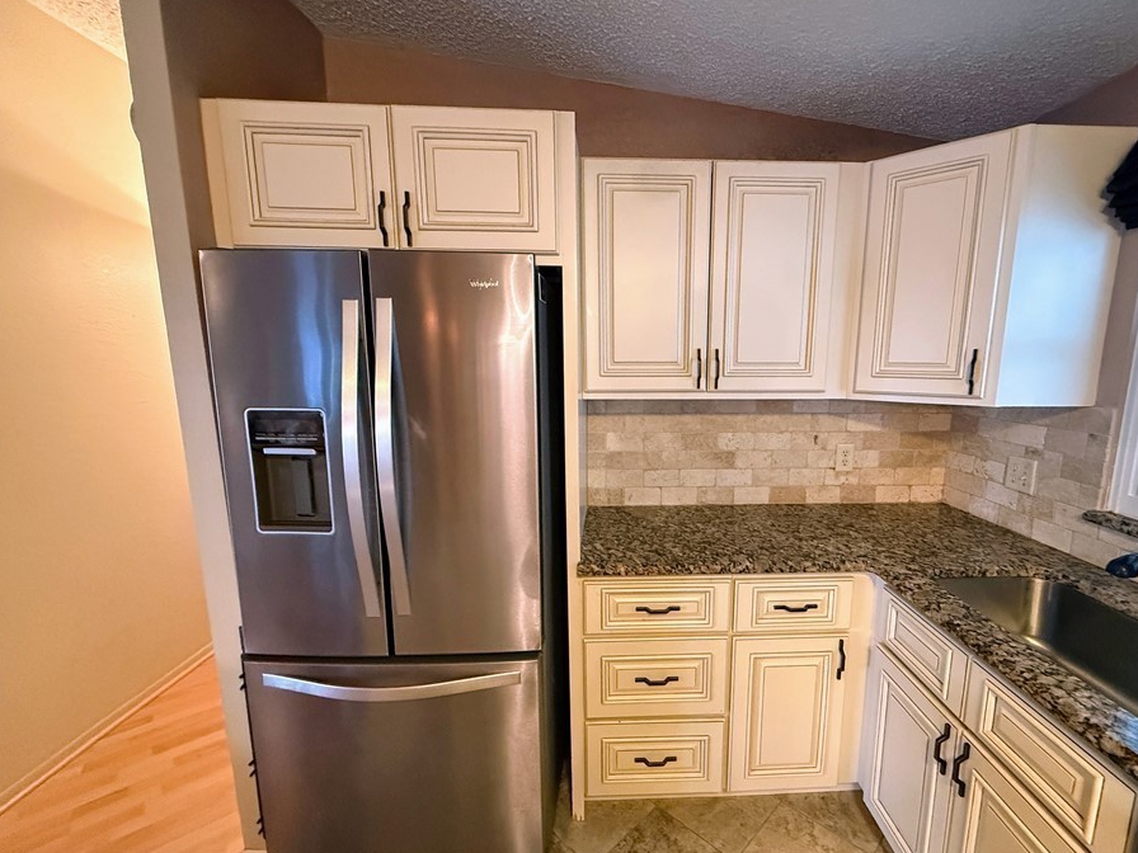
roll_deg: +1.3
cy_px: 452
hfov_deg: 94.1
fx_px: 526
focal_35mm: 16
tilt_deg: -9.1
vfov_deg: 78.0
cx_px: 636
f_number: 2.2
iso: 800
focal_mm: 2.22
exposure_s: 1/60
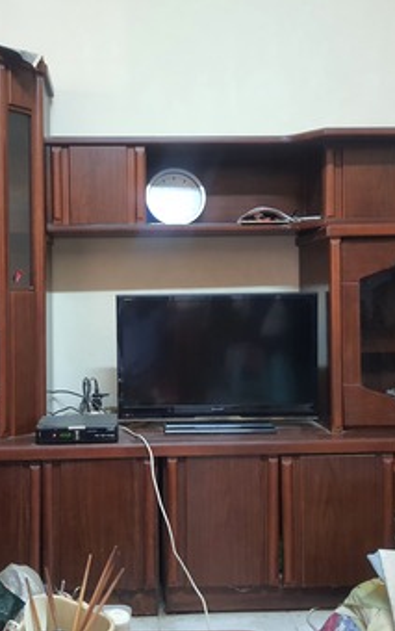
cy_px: 315
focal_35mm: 37
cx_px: 144
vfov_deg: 52.7
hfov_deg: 34.3
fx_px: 636
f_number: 1.7
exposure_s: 1/20
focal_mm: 4.32
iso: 500
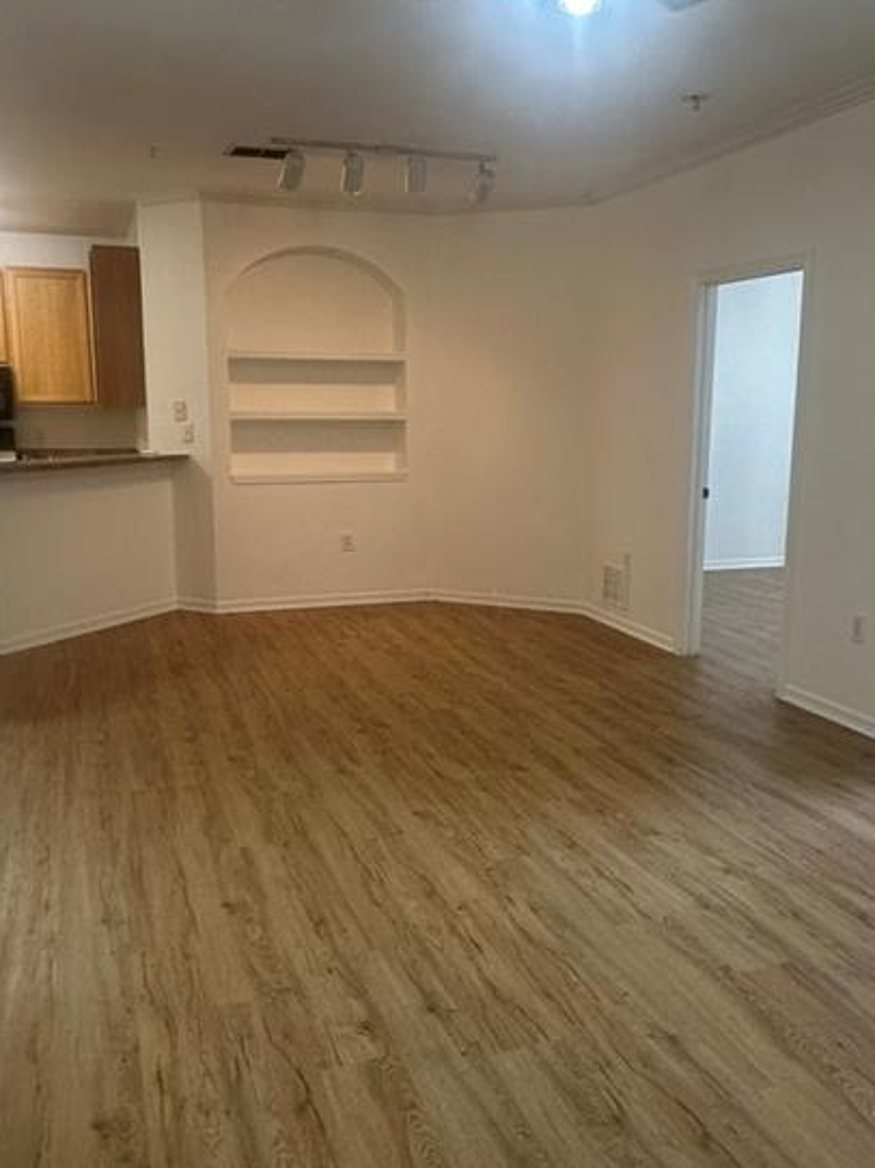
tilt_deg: -10.1
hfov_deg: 45.4
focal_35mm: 31
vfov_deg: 58.4
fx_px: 1046
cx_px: 466
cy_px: 588
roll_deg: -0.5
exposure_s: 1/120
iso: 250
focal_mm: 2.22
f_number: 2.2
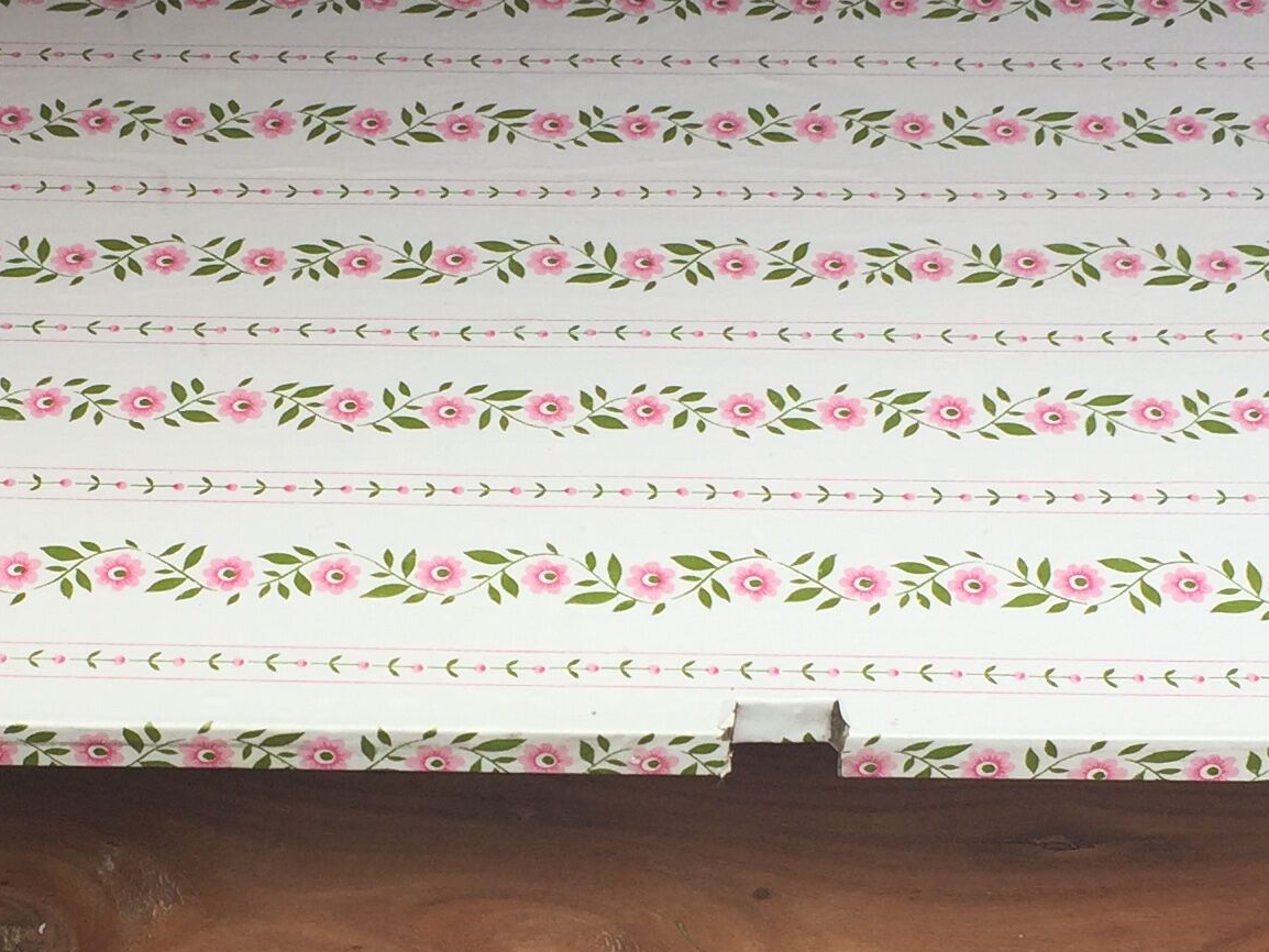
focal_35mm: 82
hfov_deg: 23.8
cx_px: 482
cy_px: 738
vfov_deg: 17.9
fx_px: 3007
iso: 32
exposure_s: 1/186
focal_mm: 4.15
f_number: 2.2
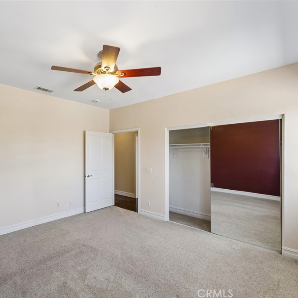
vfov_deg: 80.7
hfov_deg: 78.8
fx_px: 175
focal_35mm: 18
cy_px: 150
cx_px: 106
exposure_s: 2
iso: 100
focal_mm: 14
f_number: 13
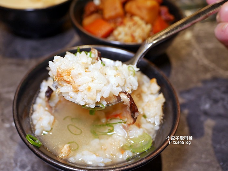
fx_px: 264
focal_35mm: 40
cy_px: 88
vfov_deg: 36.0
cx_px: 100
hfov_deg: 46.7
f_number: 2.5
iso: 200
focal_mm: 14
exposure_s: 1/80
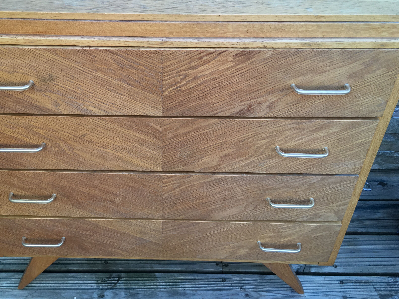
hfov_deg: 49.8
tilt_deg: -36.7
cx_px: 159
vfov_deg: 38.5
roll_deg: -1.9
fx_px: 426
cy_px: 117
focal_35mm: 37
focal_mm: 4.15
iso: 32
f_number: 2.2
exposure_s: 1/100
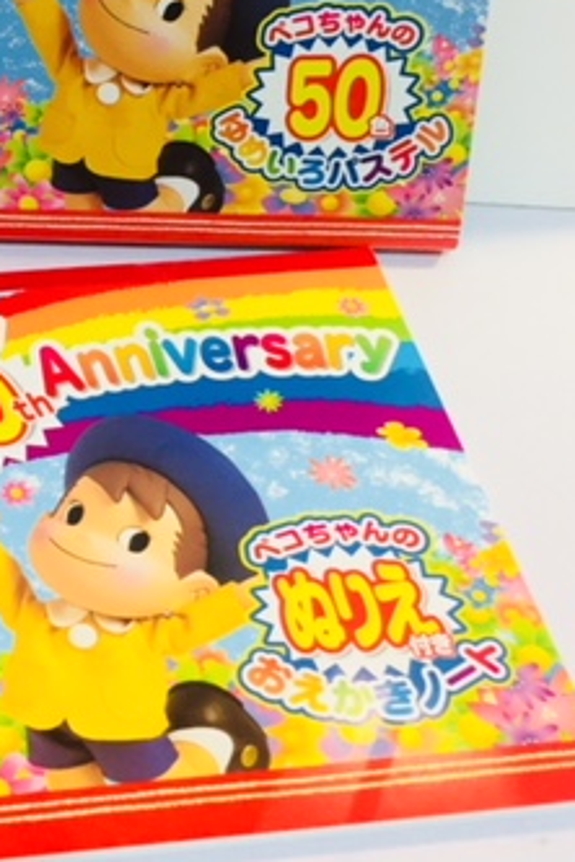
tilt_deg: -36.2
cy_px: 210
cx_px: 3
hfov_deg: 22.5
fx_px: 1389
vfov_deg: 33.7
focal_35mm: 58
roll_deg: +0.8
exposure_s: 1/33
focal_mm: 4.15
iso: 125
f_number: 2.2
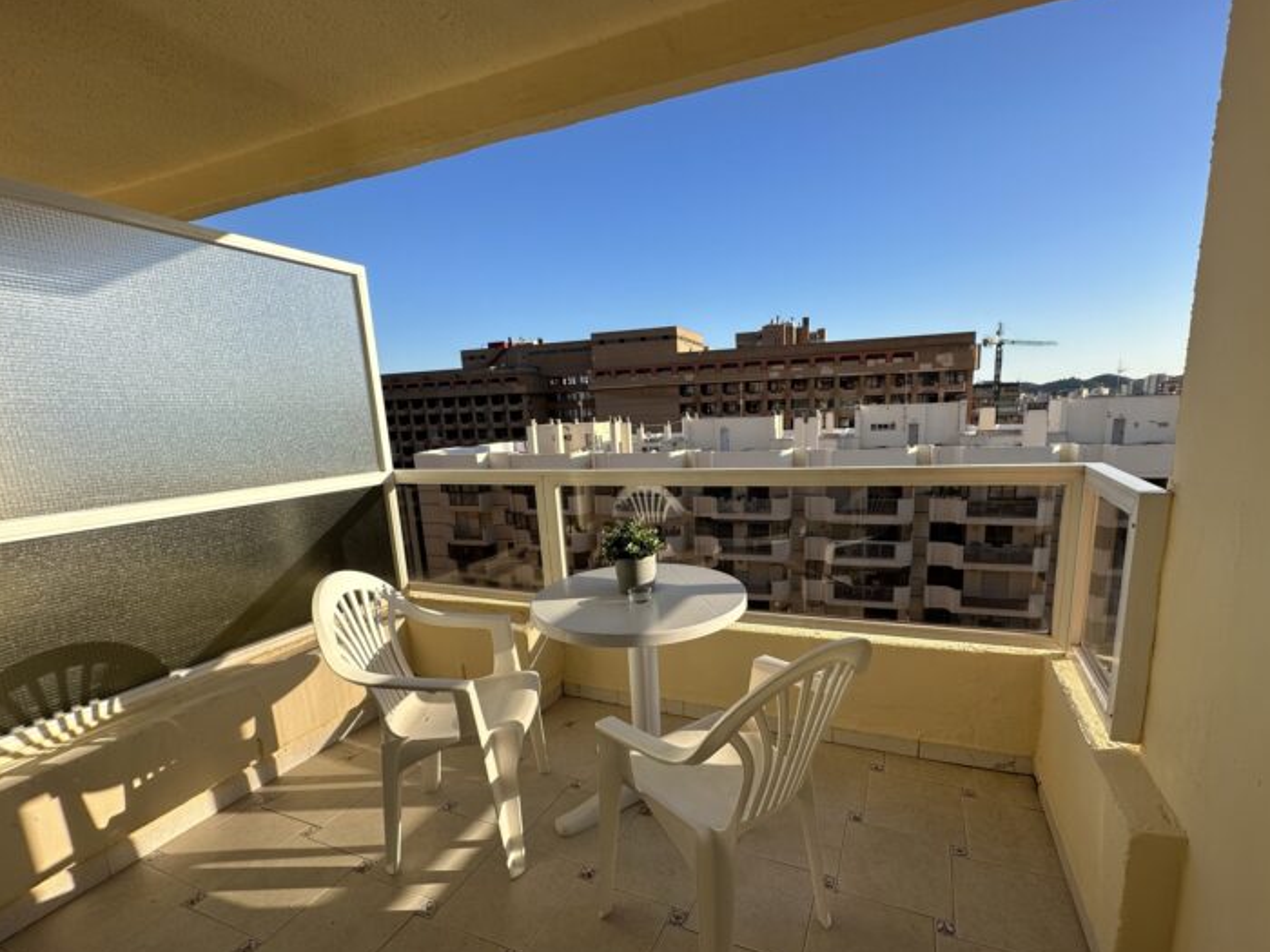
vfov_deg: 77.8
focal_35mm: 16
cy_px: 533
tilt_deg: -11.9
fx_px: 587
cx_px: 682
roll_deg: +3.5
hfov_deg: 94.3
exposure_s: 1/1082
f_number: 2.2
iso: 50
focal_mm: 2.22
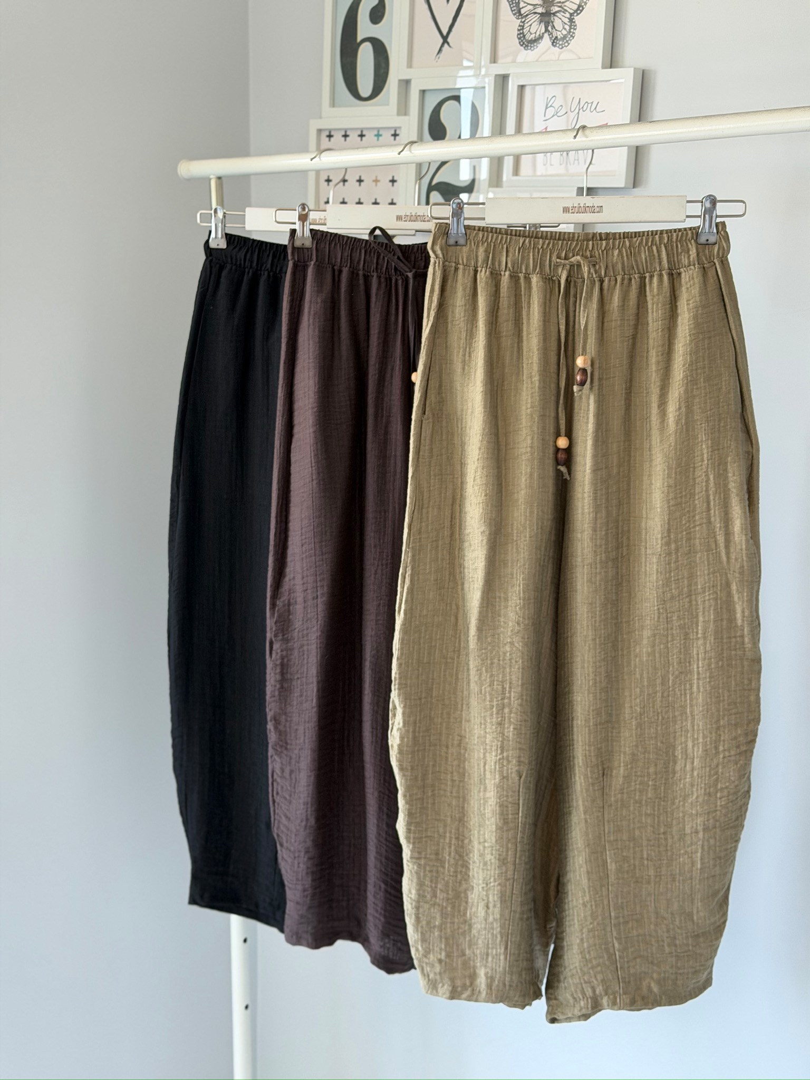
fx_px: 1498
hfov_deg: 30.3
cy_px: 540
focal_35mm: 48
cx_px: 405
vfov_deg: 39.7
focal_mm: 6.76
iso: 100
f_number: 1.78
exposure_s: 1/69
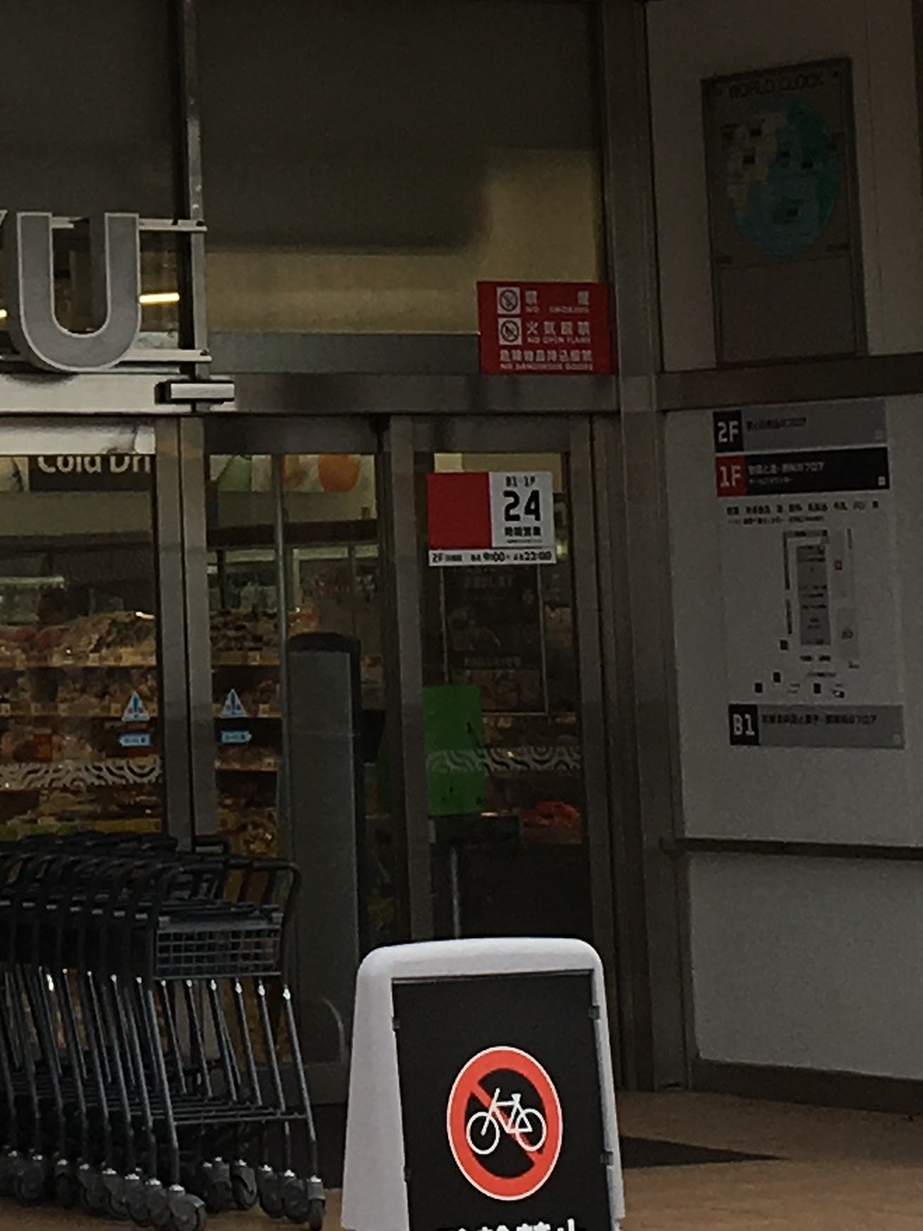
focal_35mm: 133
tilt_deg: +9.6
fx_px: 4730
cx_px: -245
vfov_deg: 14.5
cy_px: -85
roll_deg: +0.7
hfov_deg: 10.9
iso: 25
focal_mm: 4.15
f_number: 2.2
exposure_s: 1/379
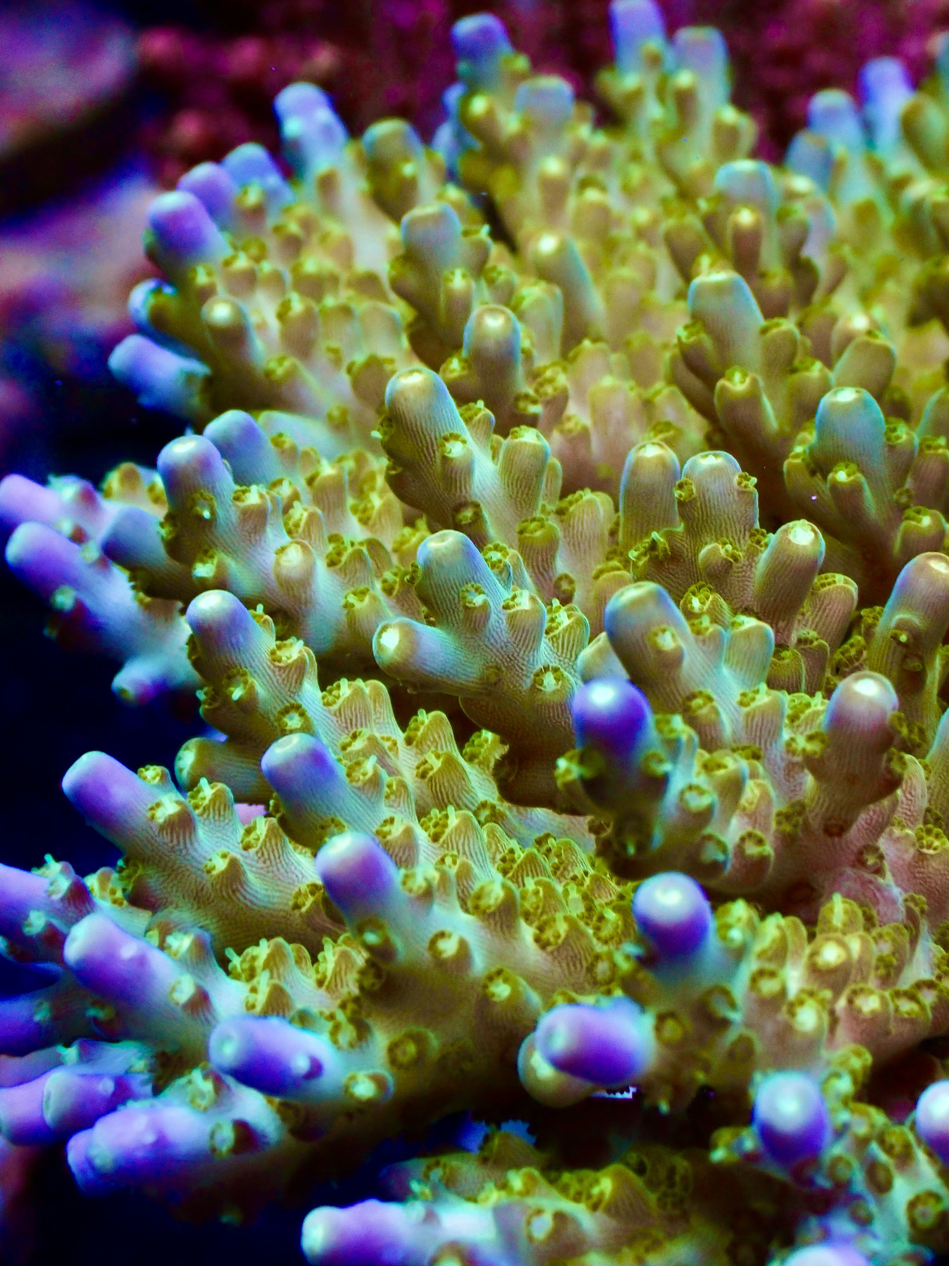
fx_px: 3655
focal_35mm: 100
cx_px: 474
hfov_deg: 14.8
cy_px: 633
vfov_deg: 19.6
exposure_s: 1/160
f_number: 6.3
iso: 200
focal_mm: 18
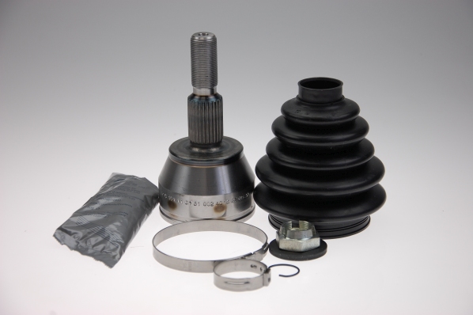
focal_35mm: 93
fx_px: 1221
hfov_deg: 21.9
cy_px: 158
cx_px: 236
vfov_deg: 14.7
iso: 320
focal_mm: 62
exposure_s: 1/500
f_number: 5.6
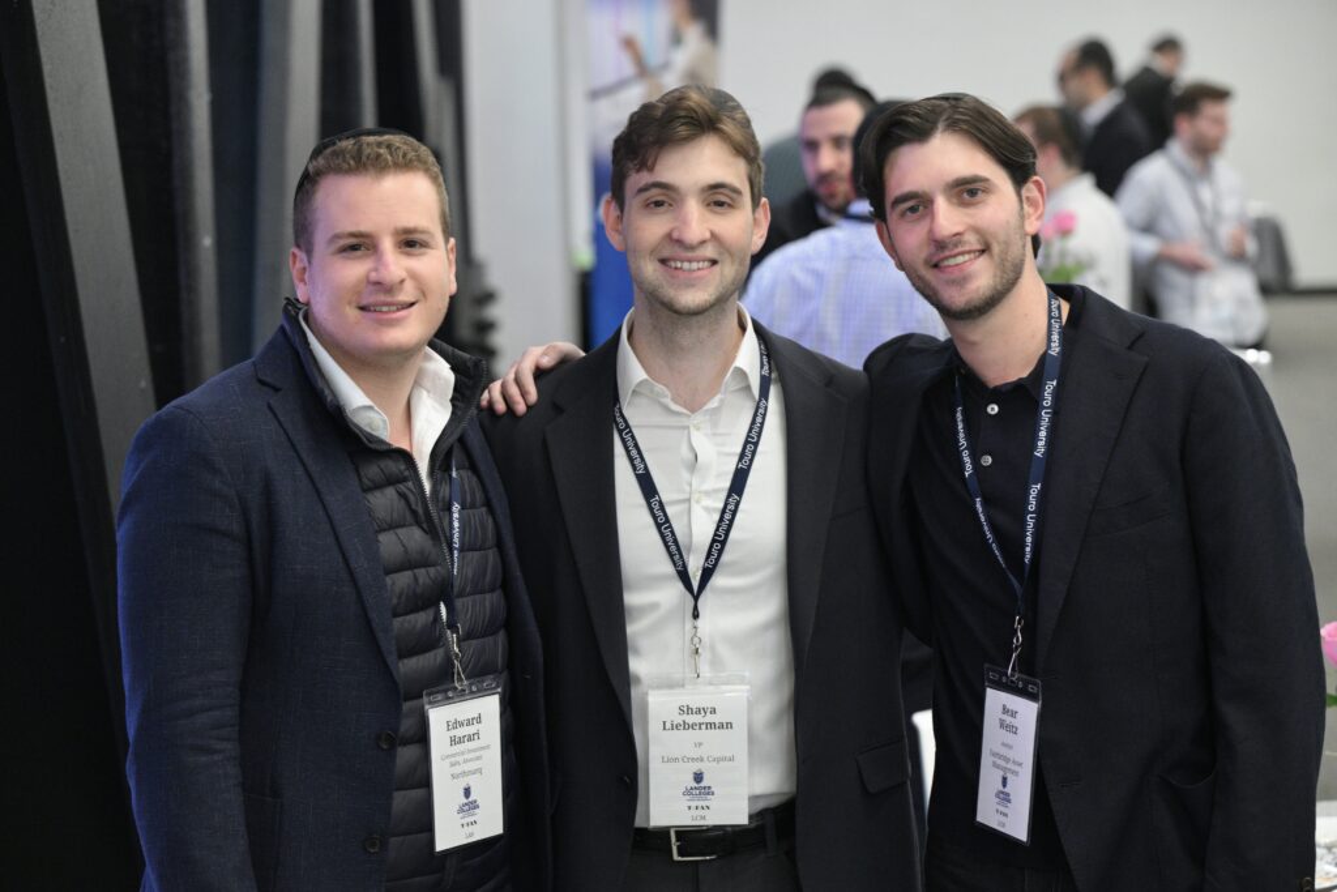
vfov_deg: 15.2
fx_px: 3343
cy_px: 446
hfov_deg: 22.6
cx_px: 668
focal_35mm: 90
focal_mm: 90
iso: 4000
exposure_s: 1/250
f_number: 3.5
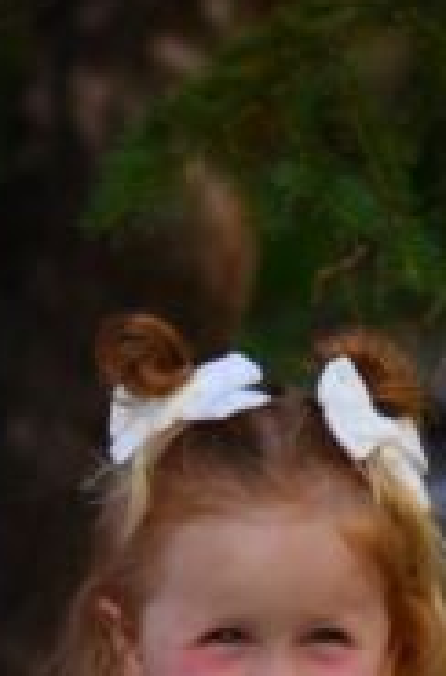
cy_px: 1217
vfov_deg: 5.2
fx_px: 7339
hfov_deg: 3.5
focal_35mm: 392
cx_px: -227
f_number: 2.8
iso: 100
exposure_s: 1/320
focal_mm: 50
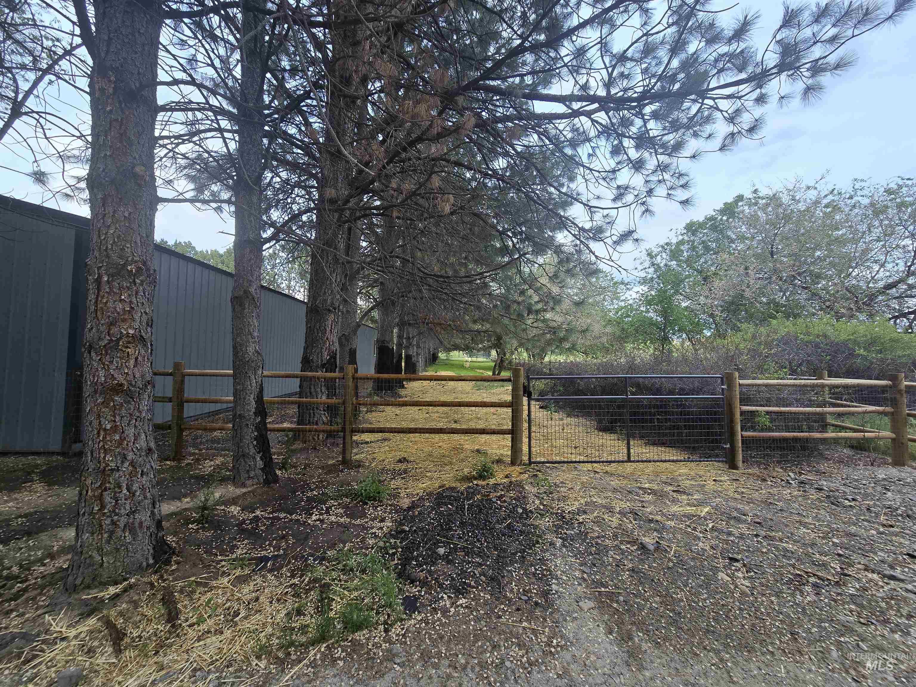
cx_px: 458
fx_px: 344
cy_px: 344
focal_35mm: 13
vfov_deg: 89.9
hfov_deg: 106.2
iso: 100
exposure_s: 1/60
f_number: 2.2
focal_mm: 2.2
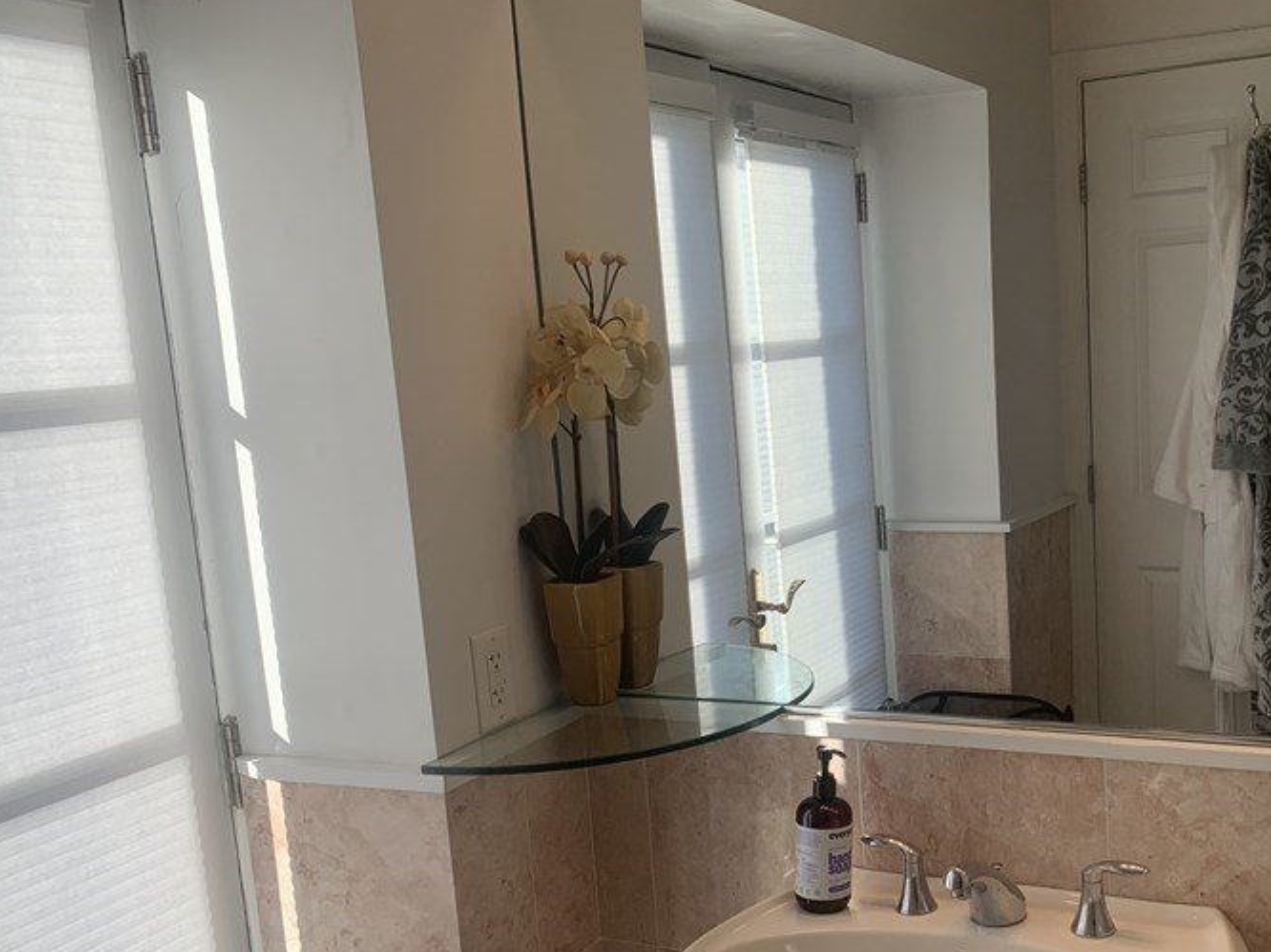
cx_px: 845
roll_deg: +2.7
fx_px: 1468
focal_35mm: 40
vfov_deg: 35.8
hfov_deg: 46.1
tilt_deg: -8.8
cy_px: 588
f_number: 1.8
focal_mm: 4.25
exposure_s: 1/573
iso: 25
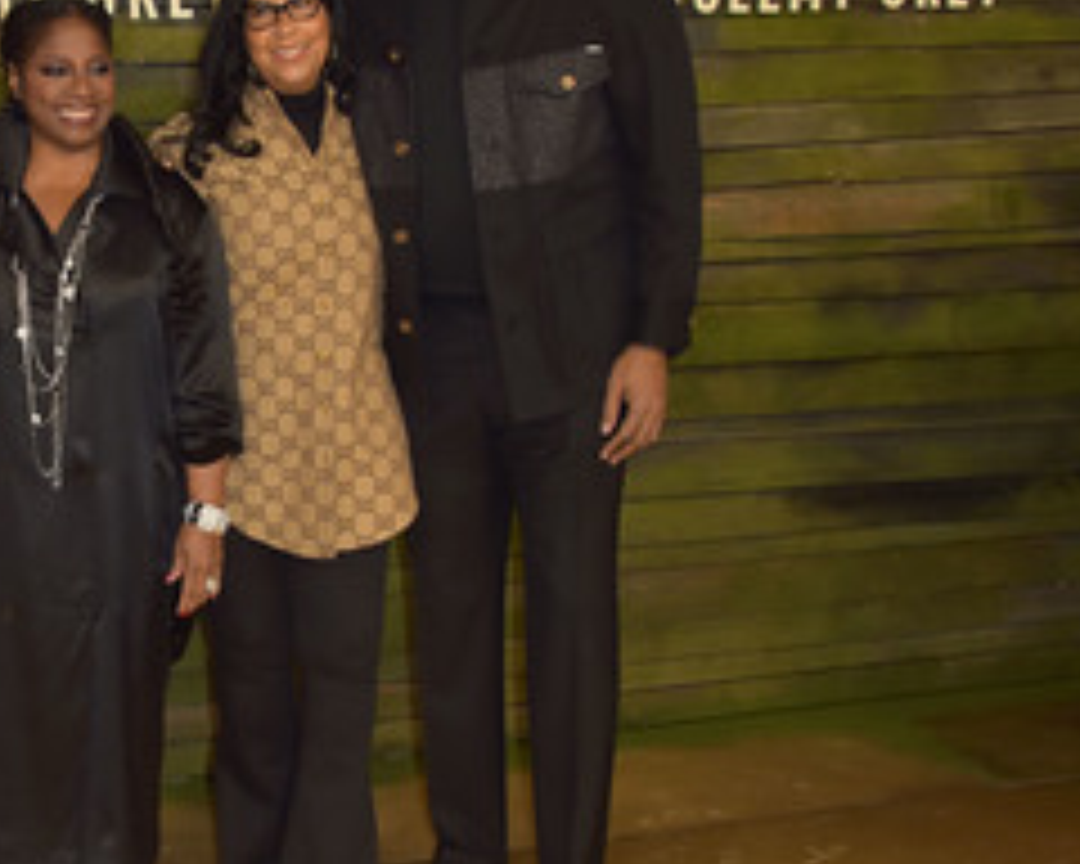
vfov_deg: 22.8
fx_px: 2142
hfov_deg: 27.5
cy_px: 441
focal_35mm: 67
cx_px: 148
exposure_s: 1/250
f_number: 7.1
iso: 320
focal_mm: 38
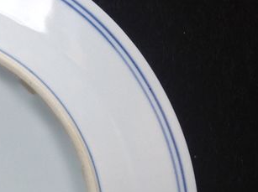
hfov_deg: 16.0
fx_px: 848
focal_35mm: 114
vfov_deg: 12.6
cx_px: -117
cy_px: 233
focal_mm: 4.28
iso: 50
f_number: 2.4
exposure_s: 1/40
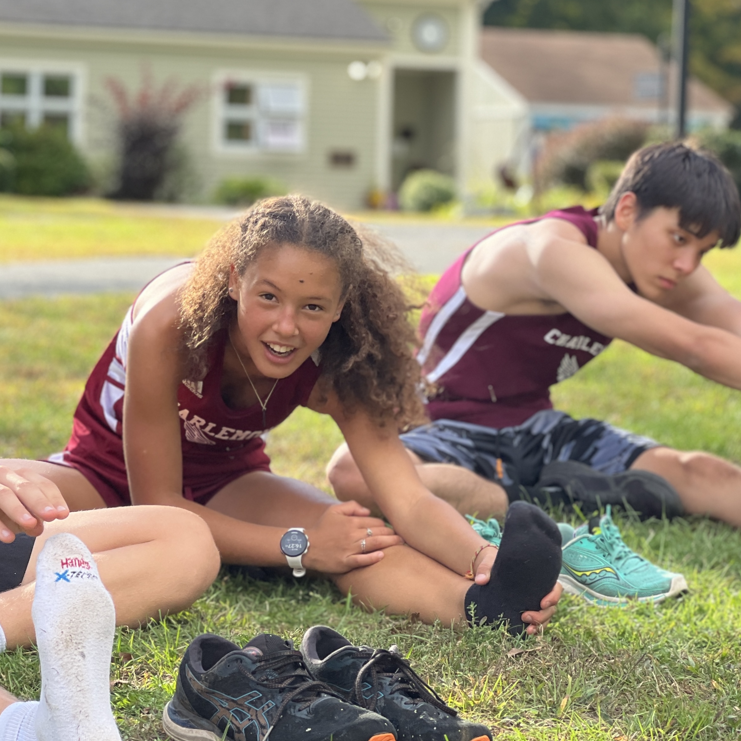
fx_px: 2204
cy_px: 370
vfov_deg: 19.1
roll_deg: -1.6
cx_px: 256
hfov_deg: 19.0
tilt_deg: -1.5
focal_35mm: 91
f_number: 2.8
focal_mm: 9
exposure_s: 1/135
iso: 40
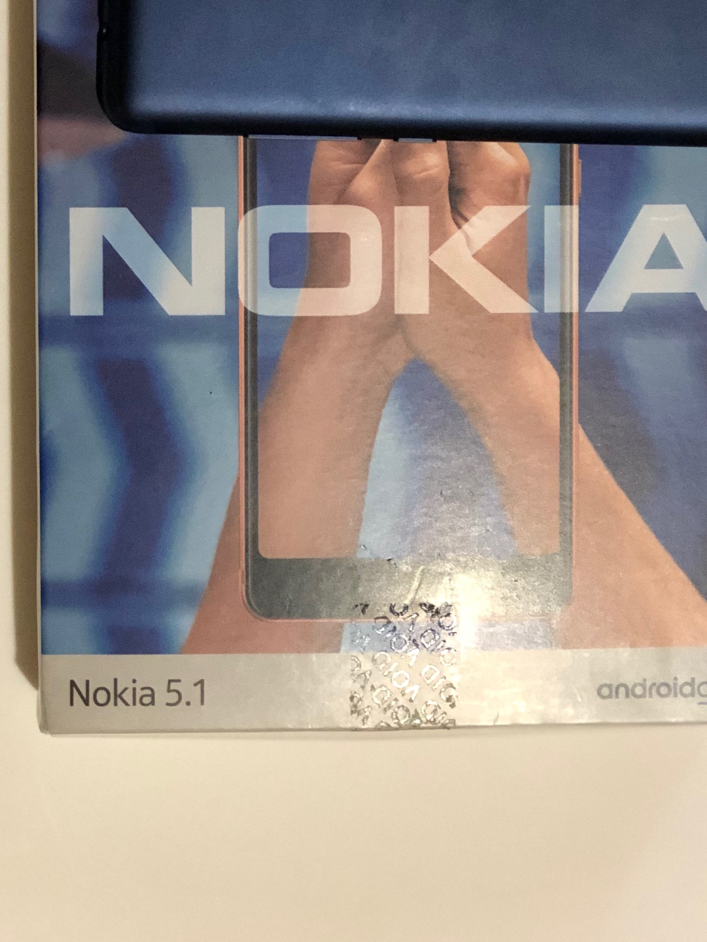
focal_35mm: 105
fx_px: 2859
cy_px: 151
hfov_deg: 14.1
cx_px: 291
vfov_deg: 18.5
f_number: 2.8
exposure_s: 1/33
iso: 320
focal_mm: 6.6
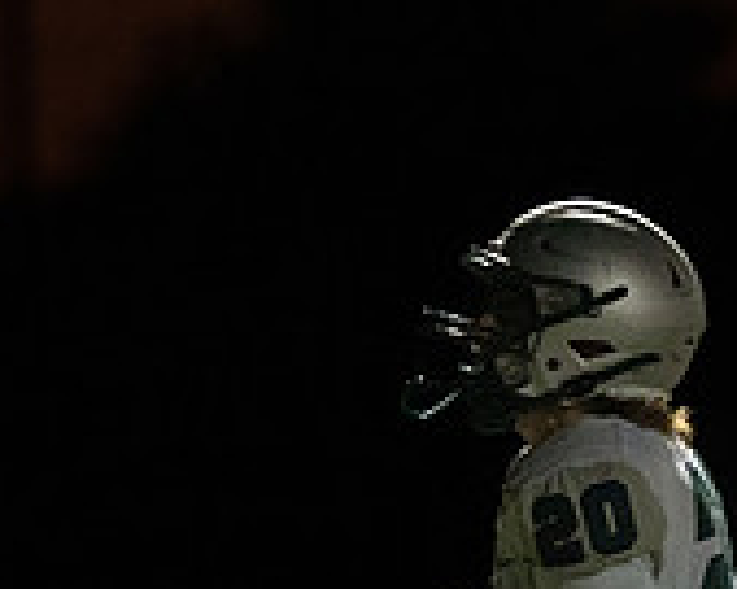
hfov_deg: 2.0
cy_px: 1080
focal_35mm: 971
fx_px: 21168
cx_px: 769
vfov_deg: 1.6
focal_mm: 200
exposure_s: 1/1000
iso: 1600
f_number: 2.8
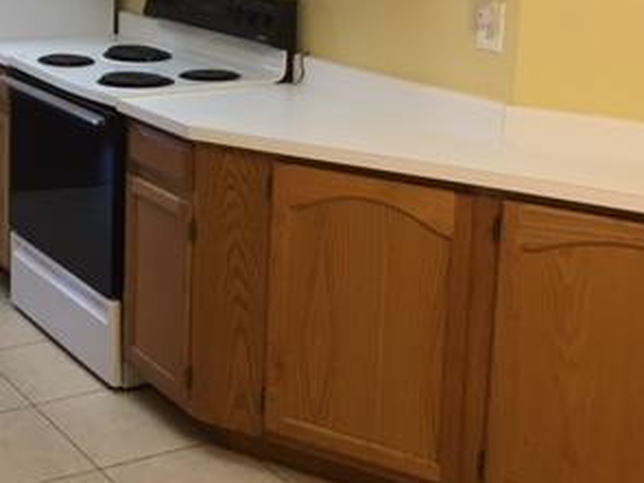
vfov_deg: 22.6
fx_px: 1172
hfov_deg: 29.2
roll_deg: -1.6
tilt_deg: -9.3
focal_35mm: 63
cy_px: 31
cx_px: 35
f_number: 2.2
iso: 80
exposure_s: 1/30
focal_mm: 4.15
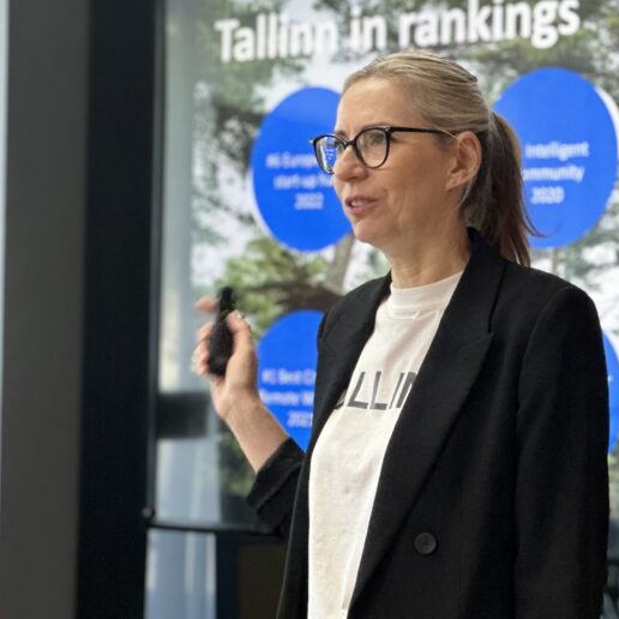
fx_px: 2731
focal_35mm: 135
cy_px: 312
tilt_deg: +0.3
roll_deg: -0.7
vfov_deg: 12.9
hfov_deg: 12.9
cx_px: 413
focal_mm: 9
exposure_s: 1/40
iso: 125
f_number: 2.8
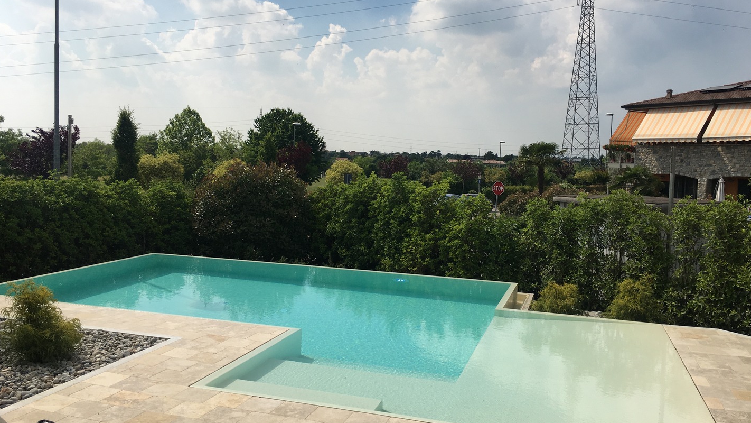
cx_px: 377
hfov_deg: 61.0
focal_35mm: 32
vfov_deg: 36.6
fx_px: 637
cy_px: 190
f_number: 2.2
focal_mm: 4.15
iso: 25
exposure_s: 1/2959
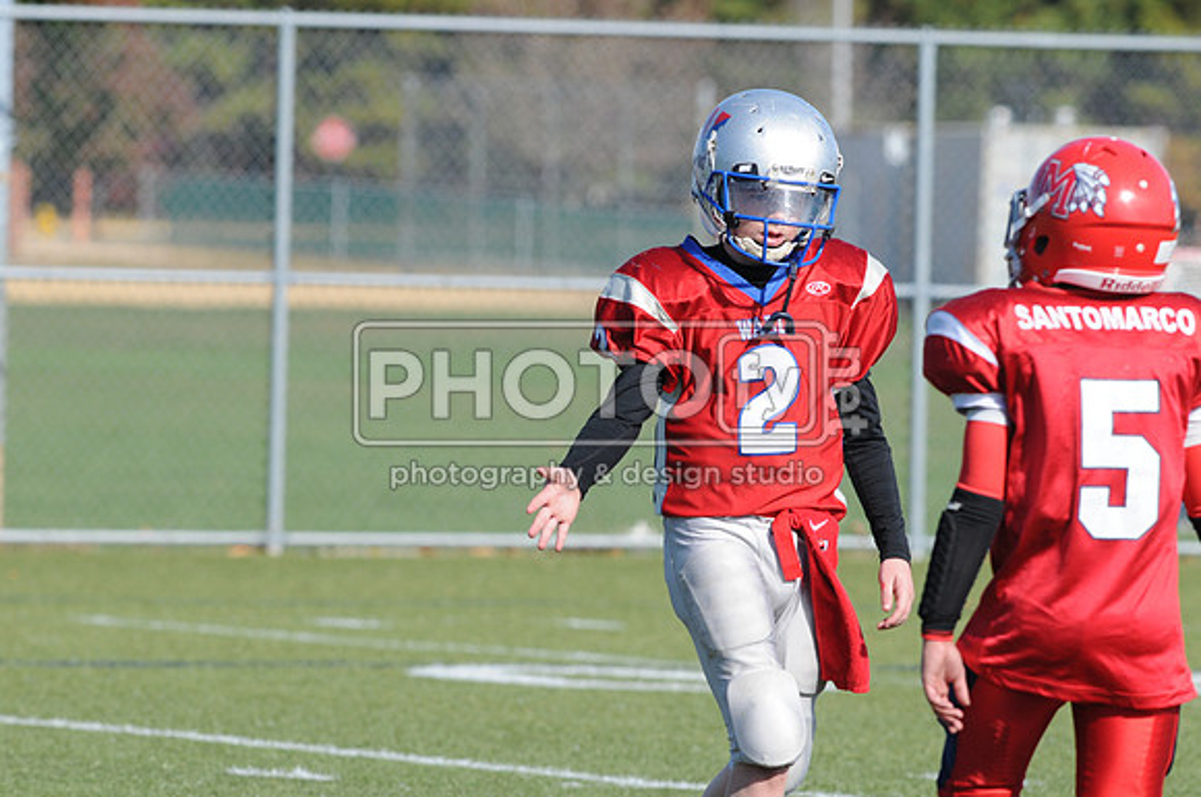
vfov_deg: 3.0
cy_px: 398
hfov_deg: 4.6
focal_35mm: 450
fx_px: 14991
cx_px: 600
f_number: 7.1
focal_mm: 300
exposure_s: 1/500
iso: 200
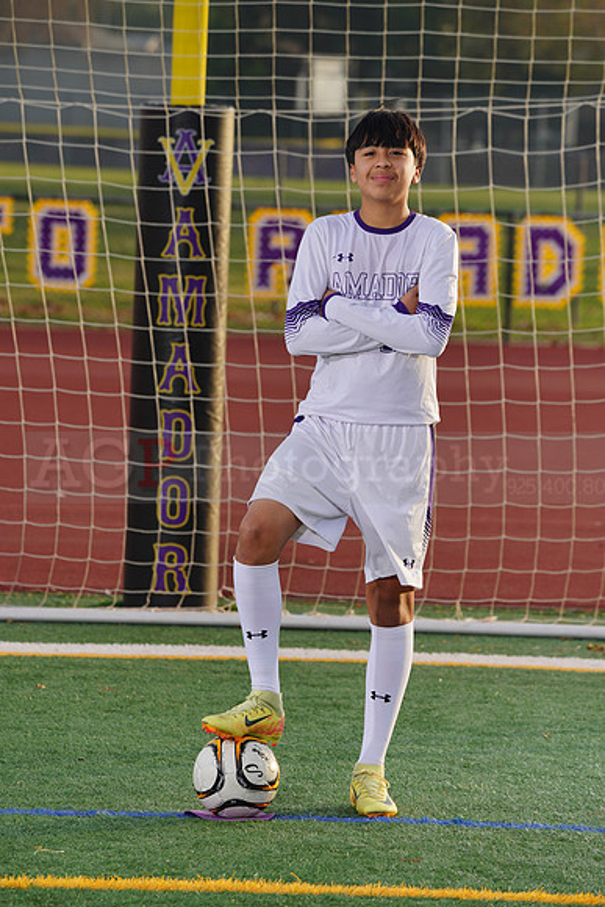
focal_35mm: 235
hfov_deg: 5.9
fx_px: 5920
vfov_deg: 8.8
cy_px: 454
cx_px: 302
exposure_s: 1/200
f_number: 8
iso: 100
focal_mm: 235
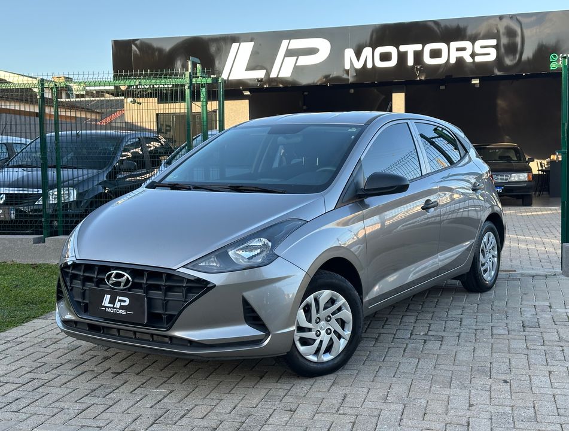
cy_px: 216
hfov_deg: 39.5
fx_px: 792
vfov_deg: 30.4
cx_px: 284
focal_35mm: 48
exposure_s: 1/426
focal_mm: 6.86
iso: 64
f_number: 1.78
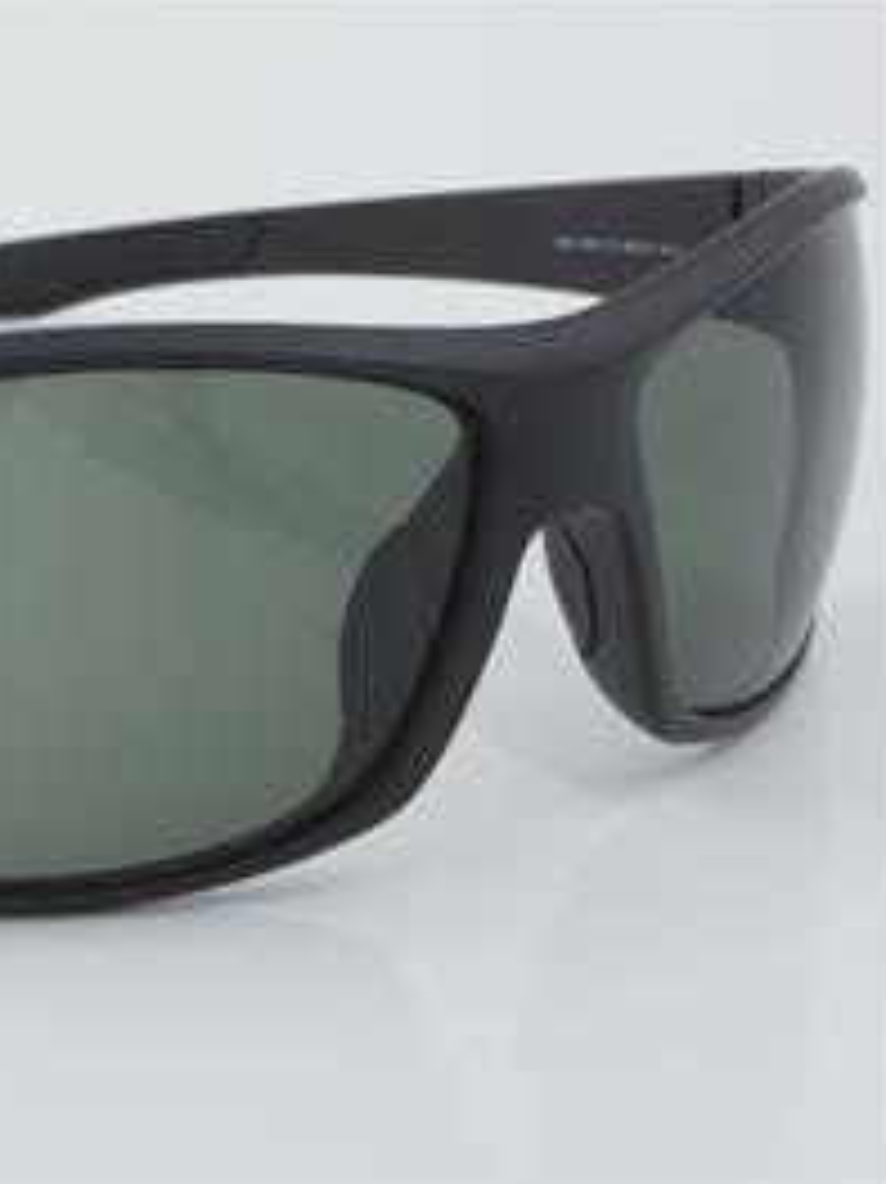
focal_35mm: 121
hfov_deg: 12.1
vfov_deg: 16.3
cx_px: 13
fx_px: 4124
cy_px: 590
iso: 100
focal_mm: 55
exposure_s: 1/4
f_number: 32
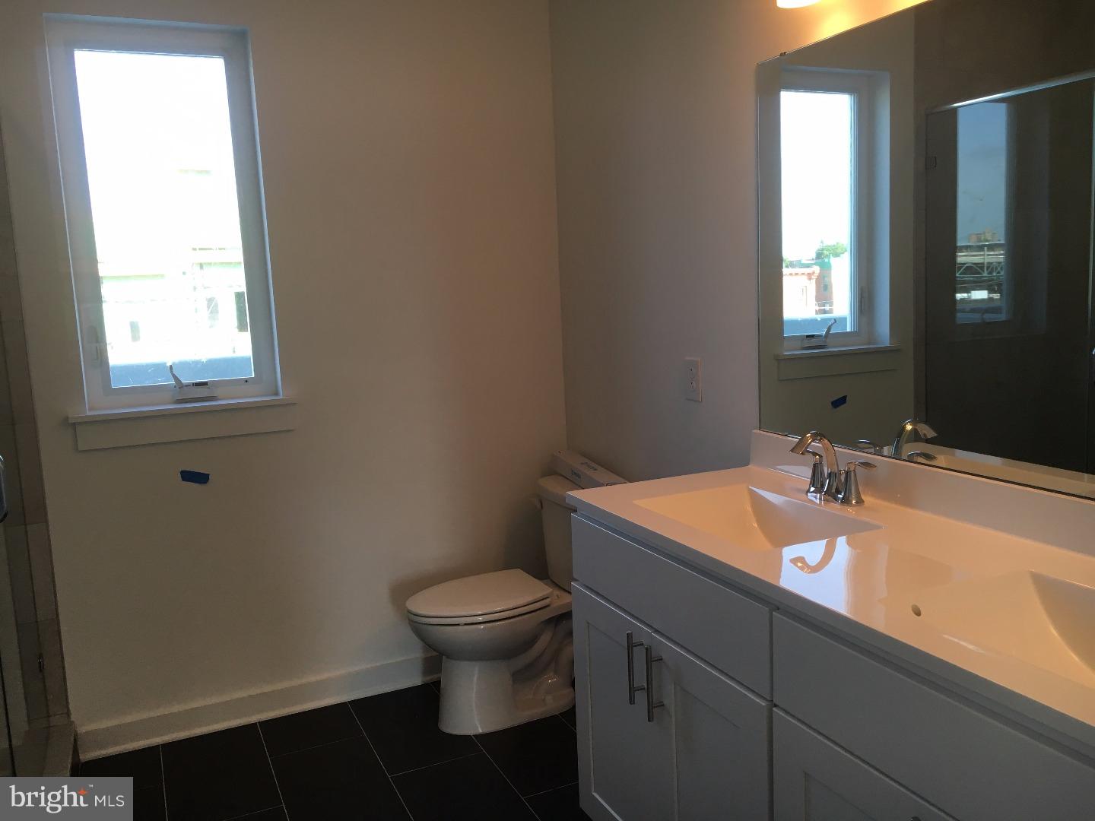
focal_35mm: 29
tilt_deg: -7.4
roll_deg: +2.7
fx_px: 917
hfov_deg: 61.7
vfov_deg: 48.2
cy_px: 410
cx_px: 548
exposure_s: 1/40
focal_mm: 4.15
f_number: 2.2
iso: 25
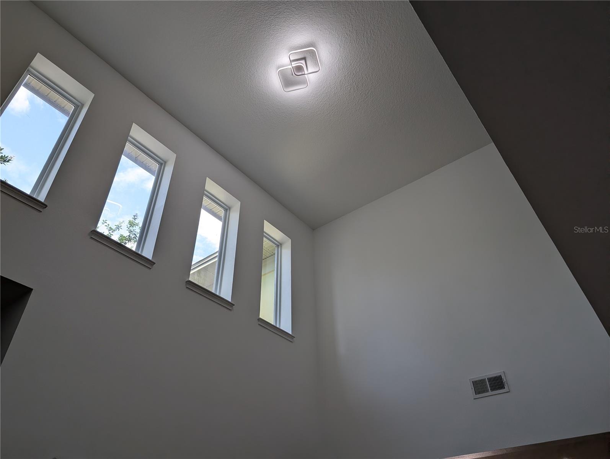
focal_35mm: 24
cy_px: 230
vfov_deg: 56.9
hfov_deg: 71.5
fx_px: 423
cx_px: 305
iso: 22
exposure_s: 1/187
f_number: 1.68
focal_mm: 6.9
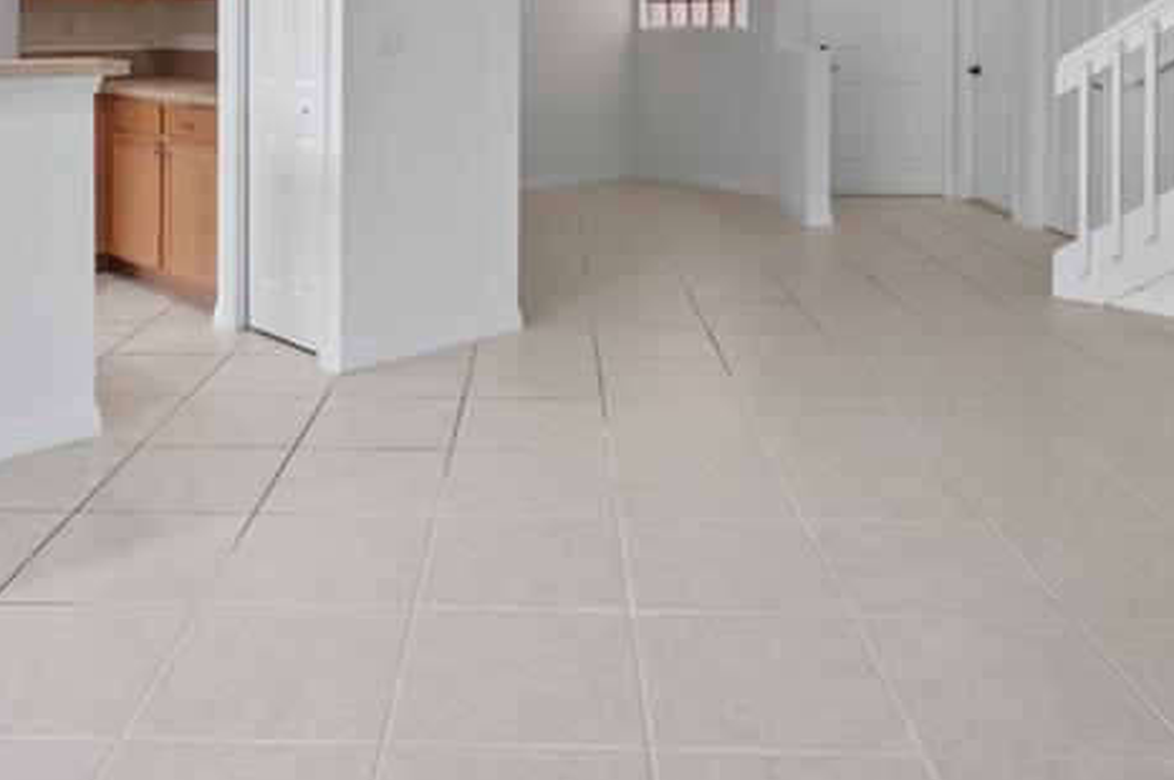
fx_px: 1075
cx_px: 497
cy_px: 62
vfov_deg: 37.0
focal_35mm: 33
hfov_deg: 57.0
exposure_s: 1/4
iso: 200
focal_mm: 10
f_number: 8
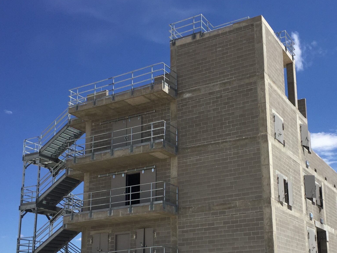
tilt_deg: +16.1
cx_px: 214
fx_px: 467
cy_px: 182
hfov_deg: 39.4
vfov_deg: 29.9
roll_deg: -1.0
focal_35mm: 48
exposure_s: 1/2825
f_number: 2.2
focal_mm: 4.15
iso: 32
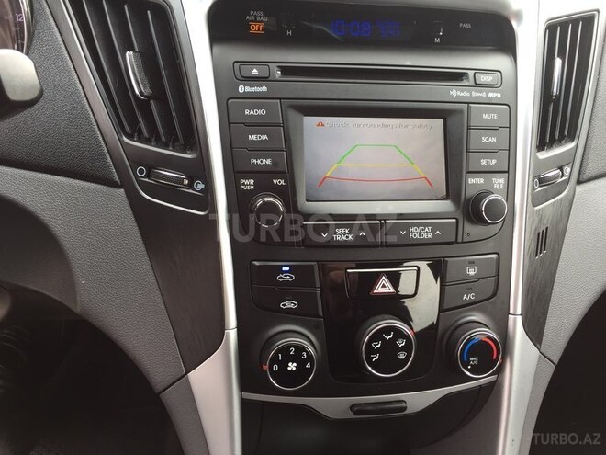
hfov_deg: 61.7
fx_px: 508
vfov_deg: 48.2
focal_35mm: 29
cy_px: 228
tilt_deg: -32.3
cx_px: 303
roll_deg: -7.0
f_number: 2.2
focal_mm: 4.15
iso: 32
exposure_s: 1/50
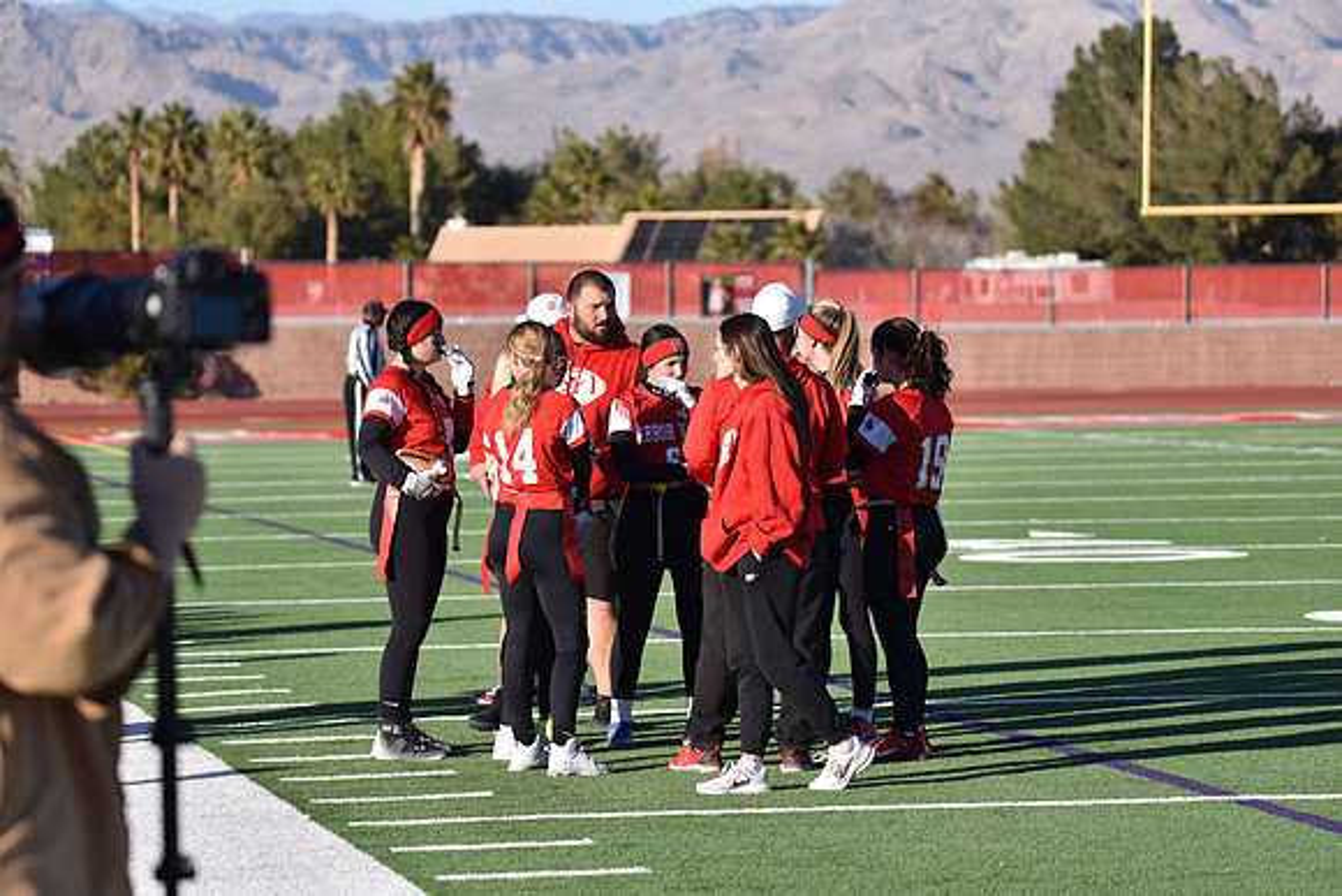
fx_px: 5593
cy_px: 448
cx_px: 671
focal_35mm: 150
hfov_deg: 13.7
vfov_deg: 9.2
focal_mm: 150
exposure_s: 1/4000
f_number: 5
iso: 640
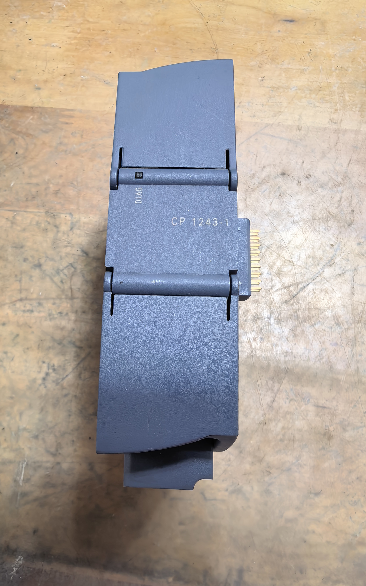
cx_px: 184
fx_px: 415
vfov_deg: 70.4
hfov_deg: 47.6
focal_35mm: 26
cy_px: 294
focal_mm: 1.95
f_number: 2.2
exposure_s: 1/100
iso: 100
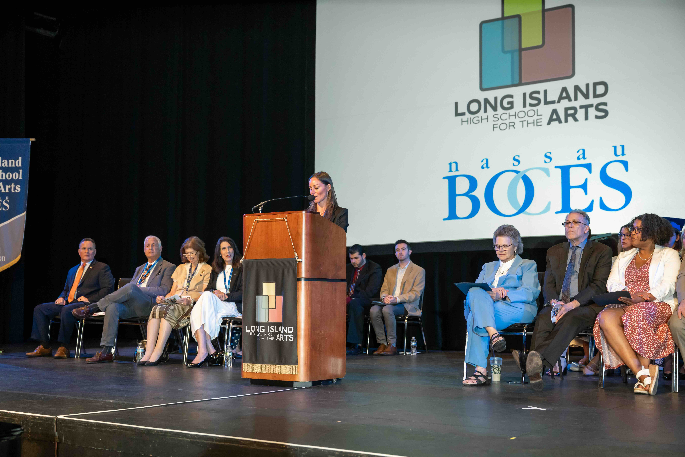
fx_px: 875
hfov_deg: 42.7
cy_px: 228
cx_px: 342
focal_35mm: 46
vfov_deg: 29.2
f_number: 4
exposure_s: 1/250
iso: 1600
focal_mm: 46
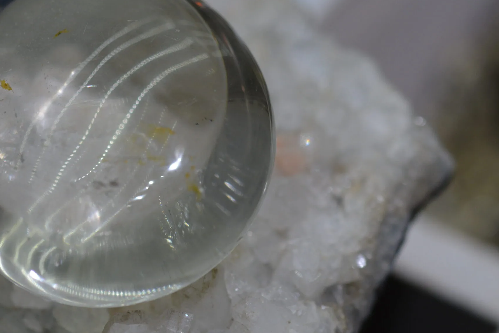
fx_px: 3268
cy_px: 133
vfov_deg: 5.8
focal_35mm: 236
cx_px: 147
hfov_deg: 8.7
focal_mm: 105
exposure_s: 1/400
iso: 400
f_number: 5
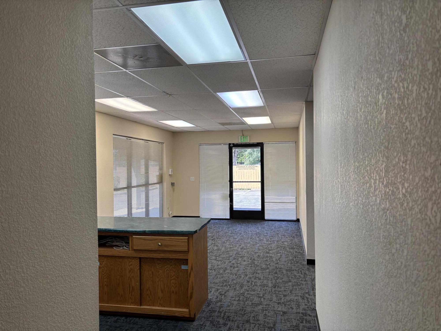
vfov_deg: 53.1
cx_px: 220
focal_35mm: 26
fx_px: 331
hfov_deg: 67.3
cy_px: 166
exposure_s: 1/120
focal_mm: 5.96
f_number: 1.6
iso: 80
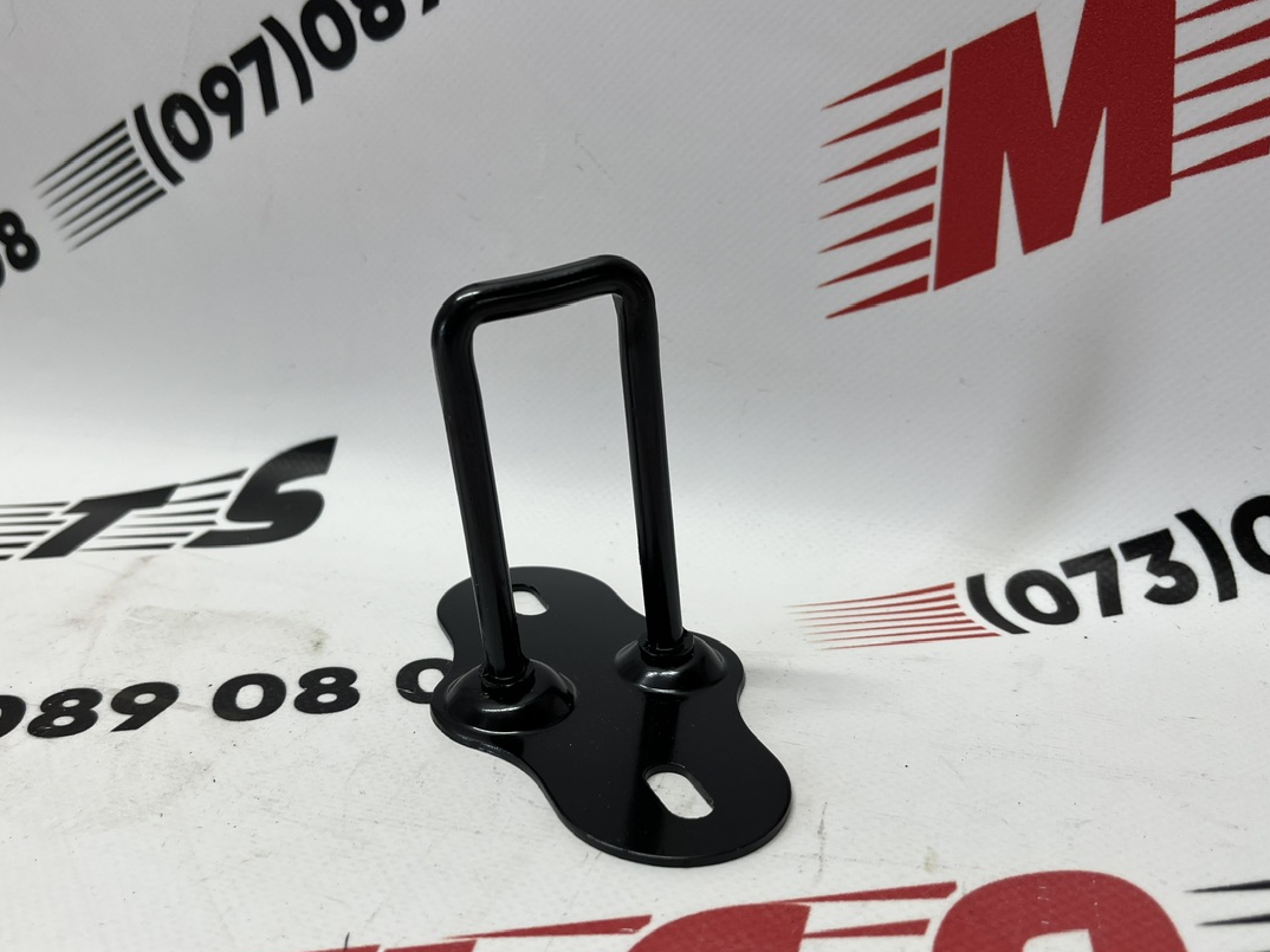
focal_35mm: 31
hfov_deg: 58.1
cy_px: 542
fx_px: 1137
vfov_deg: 45.3
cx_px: 545
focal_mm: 5.1
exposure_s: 1/163
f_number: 1.6
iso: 40
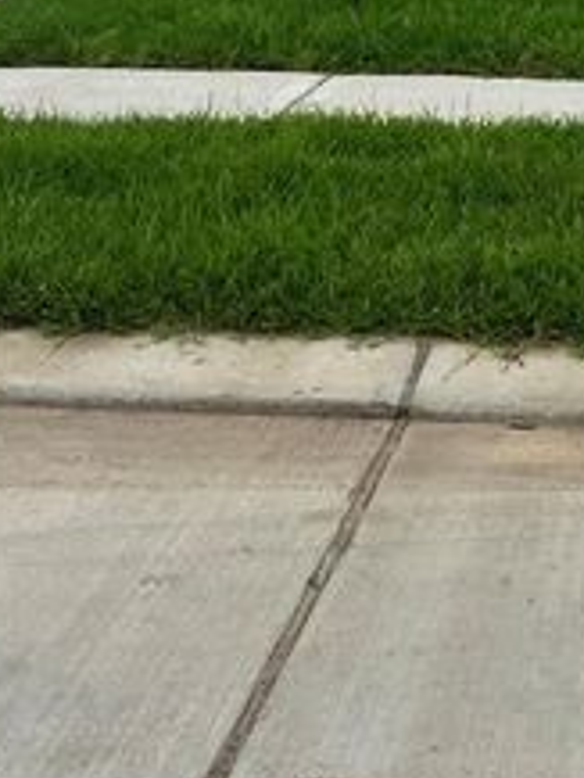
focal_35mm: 80
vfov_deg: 21.2
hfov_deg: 17.5
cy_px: -328
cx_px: 731
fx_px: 1798
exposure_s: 1/1972
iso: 50
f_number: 1.5
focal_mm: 5.7
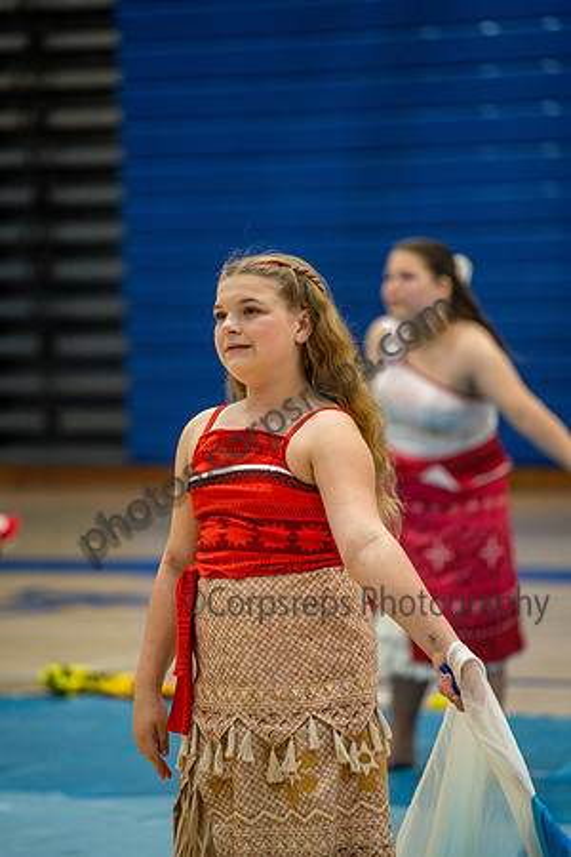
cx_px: 286
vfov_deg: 10.3
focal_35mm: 200
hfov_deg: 6.9
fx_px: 4758
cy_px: 428
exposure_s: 1/500
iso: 5000
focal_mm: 200
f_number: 4
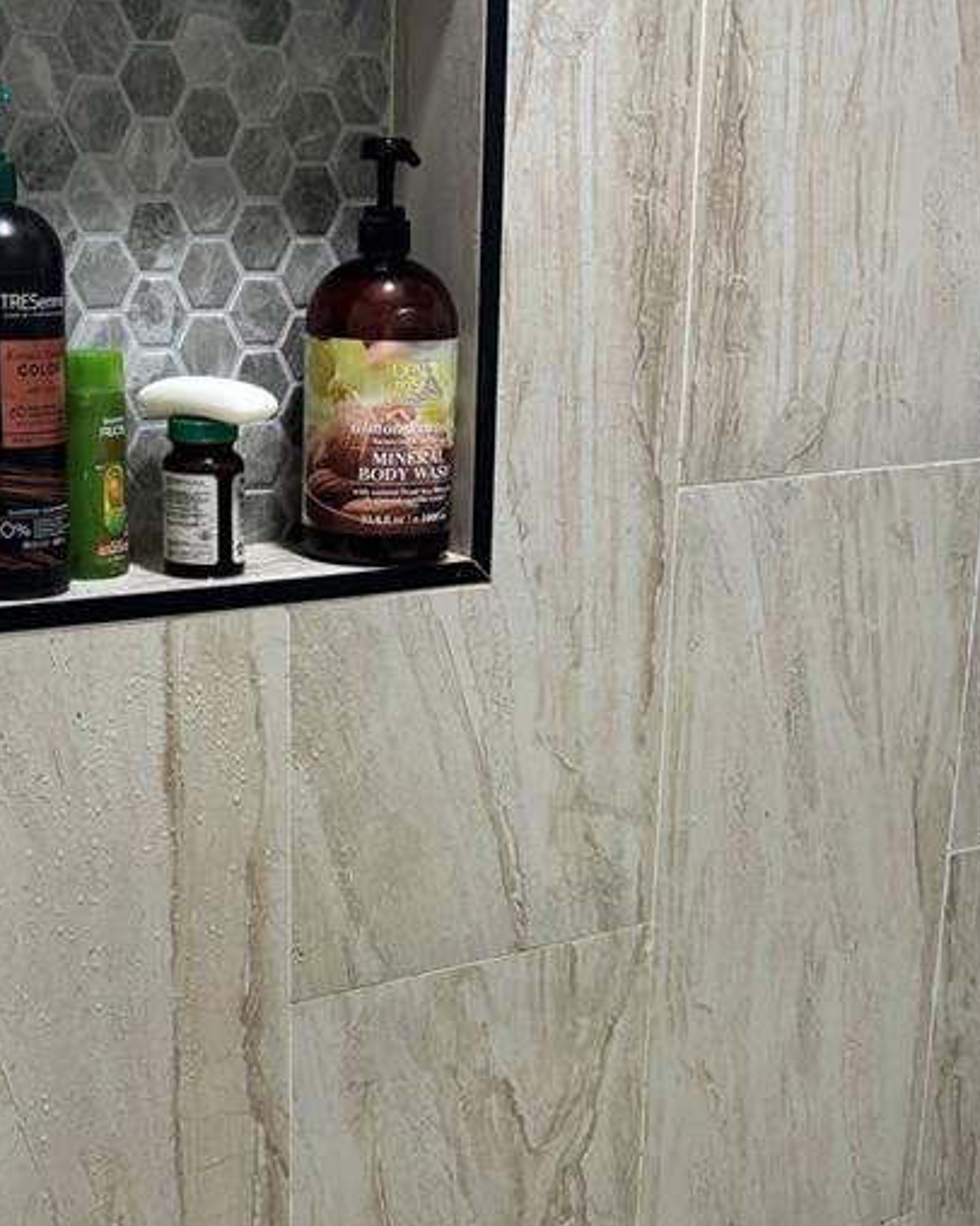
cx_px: 364
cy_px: 963
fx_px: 2177
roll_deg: -0.7
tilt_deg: -19.4
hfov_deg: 25.3
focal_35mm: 60
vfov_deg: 30.8
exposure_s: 1/60
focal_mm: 5.96
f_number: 1.6
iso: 100
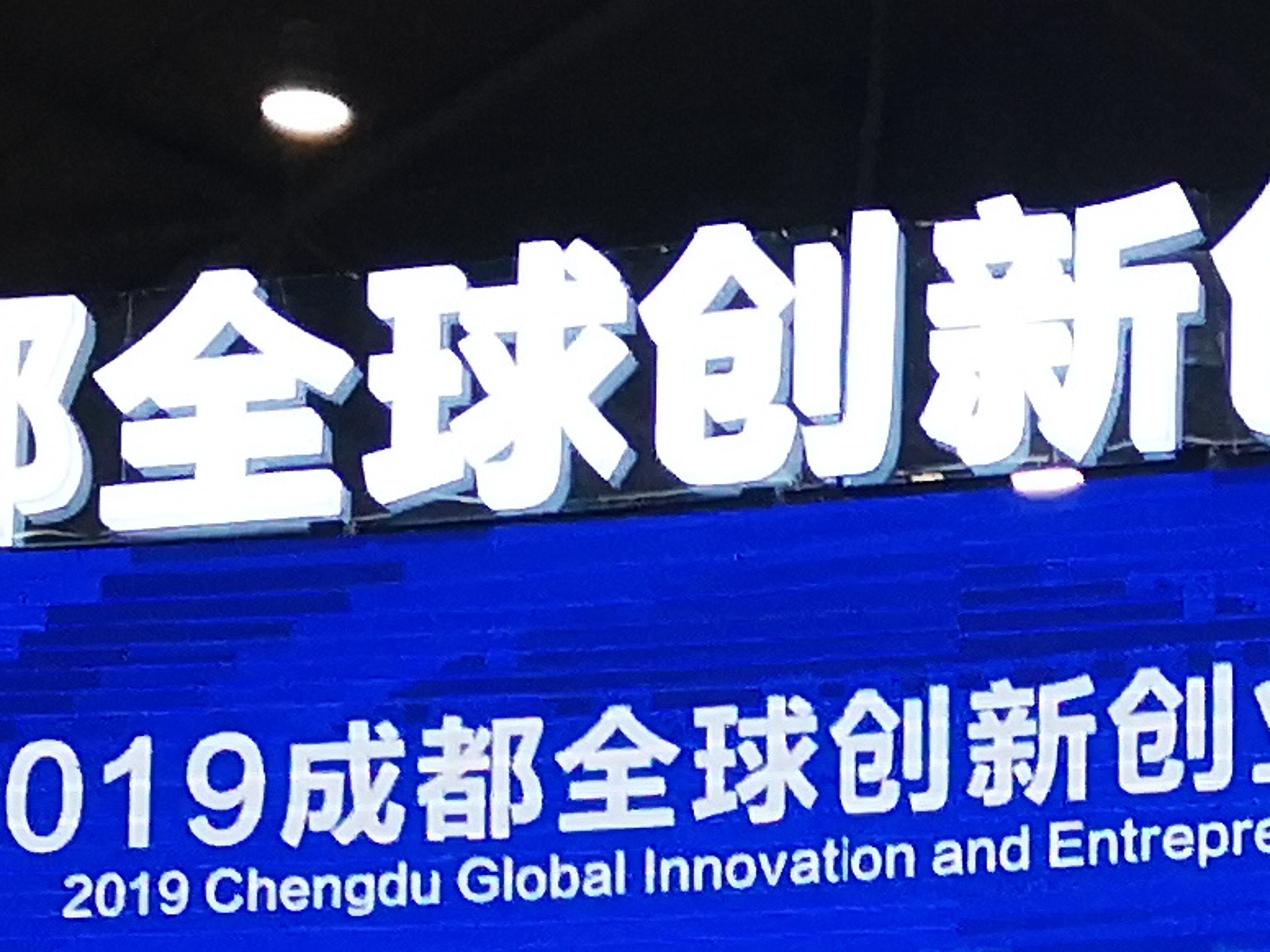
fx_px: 5063
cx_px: 1101
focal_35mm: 138
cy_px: 1492
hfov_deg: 14.2
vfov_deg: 10.3
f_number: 1.8
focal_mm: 3.95
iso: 400
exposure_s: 1/900
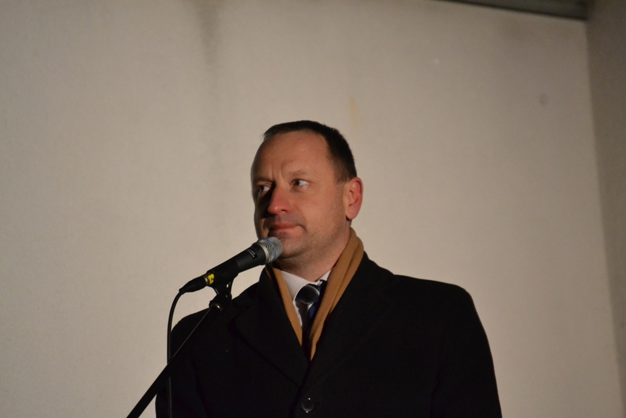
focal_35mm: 300
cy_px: 209
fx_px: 5217
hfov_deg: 6.9
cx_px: 313
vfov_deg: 4.6
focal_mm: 200
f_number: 5.6
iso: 3200
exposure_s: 1/250
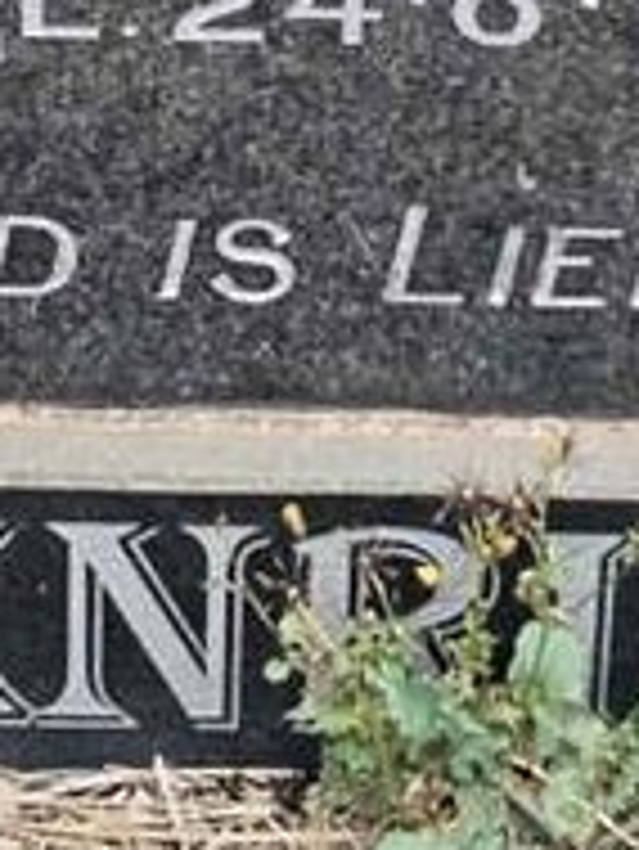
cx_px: 400
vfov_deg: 9.8
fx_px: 4843
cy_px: -247
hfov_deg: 7.5
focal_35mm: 197
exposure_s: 1/577
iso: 100
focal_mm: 4.75
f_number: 1.8
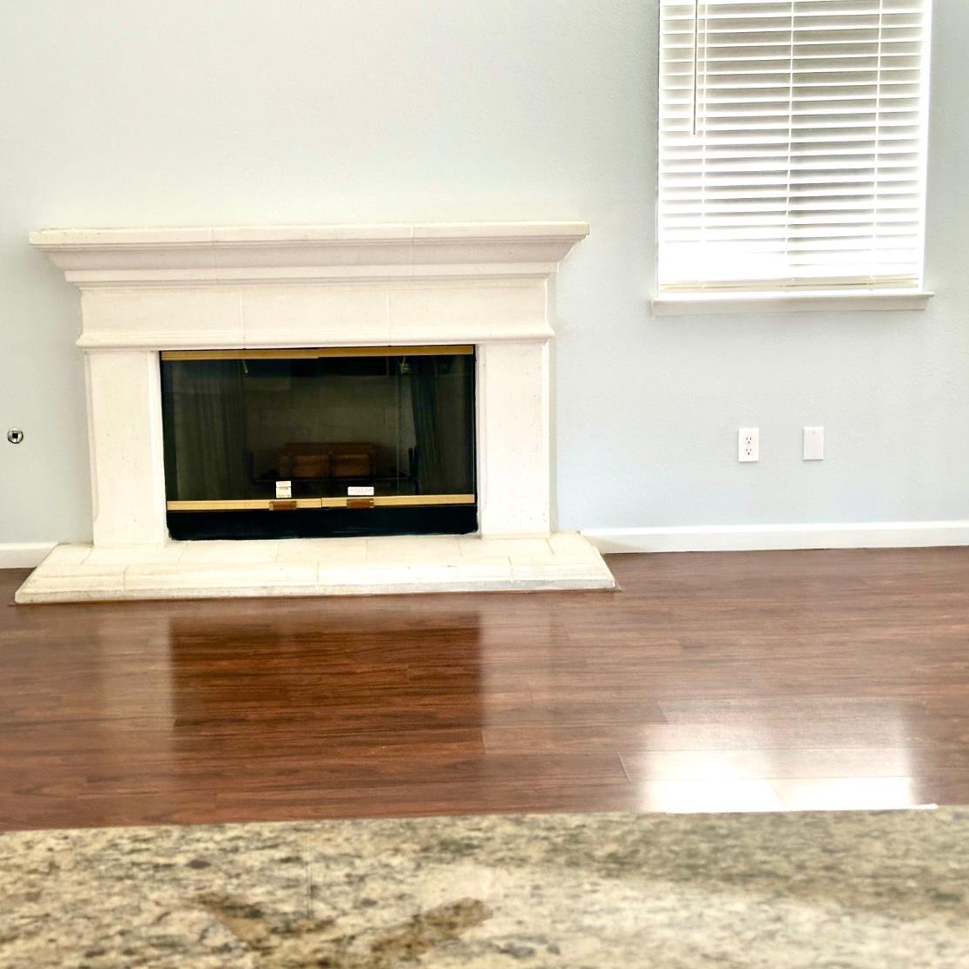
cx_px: 430
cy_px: 485
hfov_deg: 30.0
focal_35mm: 57
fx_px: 1805
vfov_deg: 30.0
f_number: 1.78
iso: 320
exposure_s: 1/40
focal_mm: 6.86
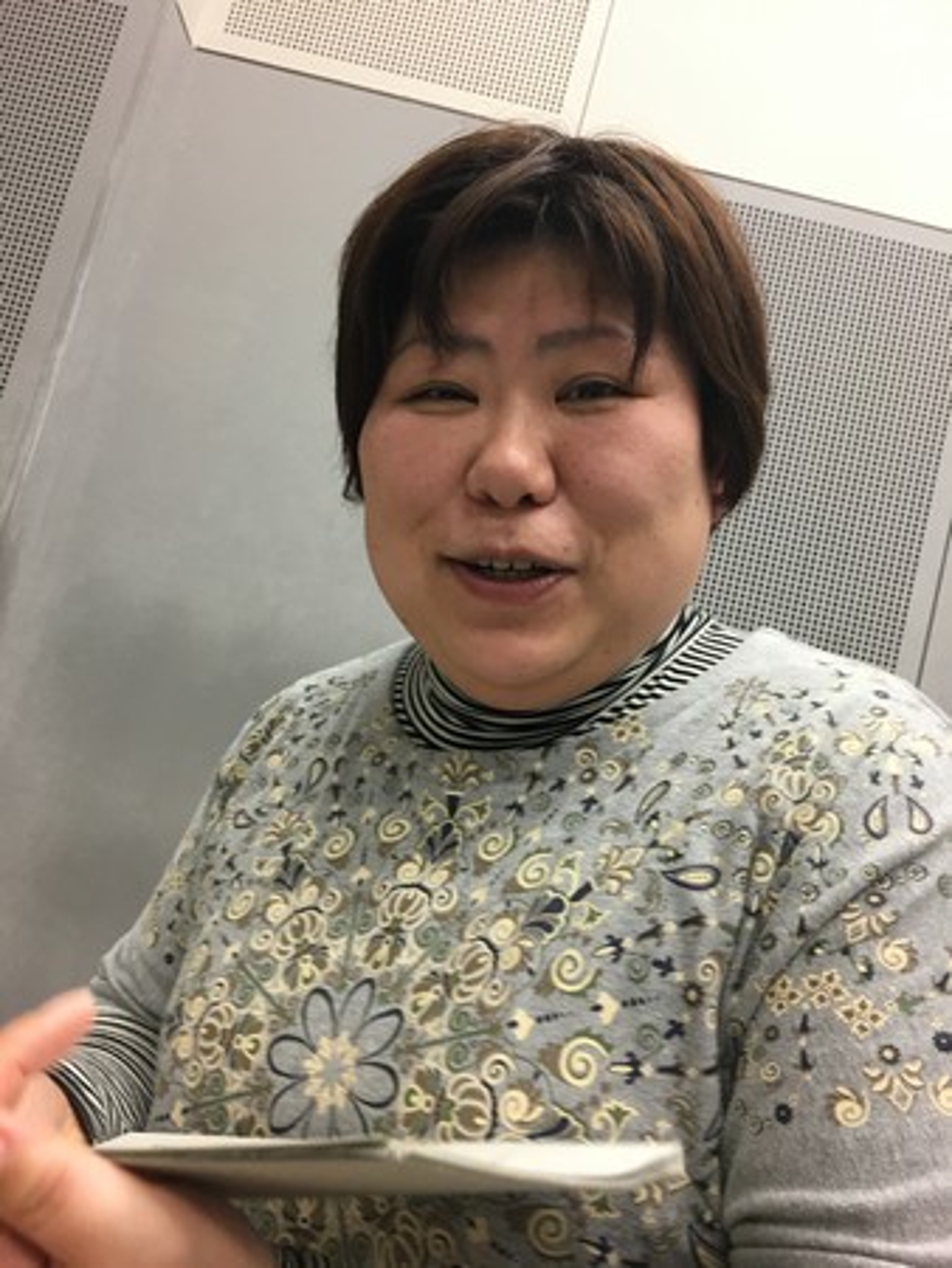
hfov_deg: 48.3
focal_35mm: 29
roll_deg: -15.0
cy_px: 634
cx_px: 476
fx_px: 1062
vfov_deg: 61.6
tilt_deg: +6.5
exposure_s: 1/30
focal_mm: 4.15
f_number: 2.2
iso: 100
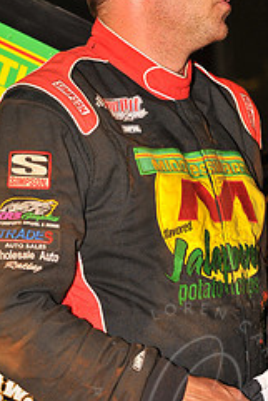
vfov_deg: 9.2
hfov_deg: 6.1
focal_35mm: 224
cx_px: 188
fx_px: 2498
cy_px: 193
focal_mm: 120
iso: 500
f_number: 7.1
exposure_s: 1/320
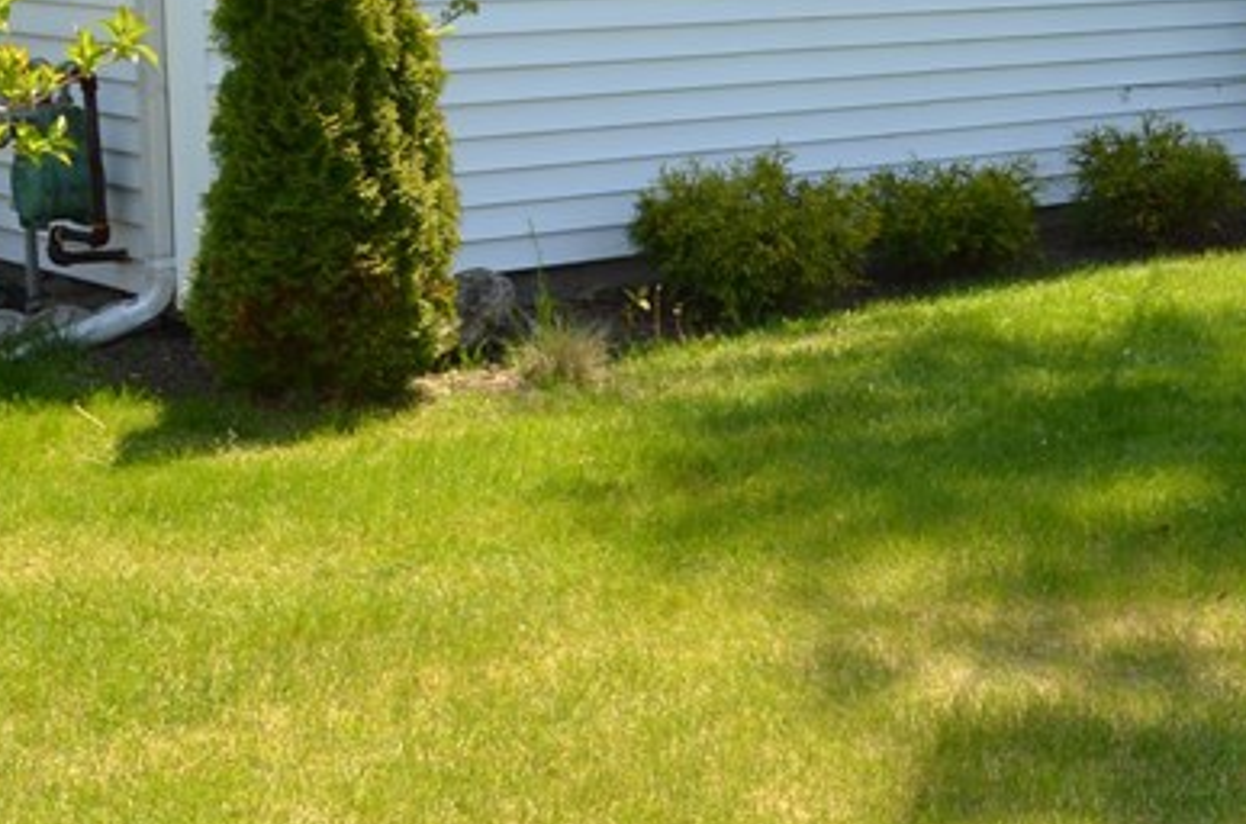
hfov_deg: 24.7
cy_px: 130
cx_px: 1396
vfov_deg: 17.7
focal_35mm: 76
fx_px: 2624
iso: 100
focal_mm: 18
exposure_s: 1/200
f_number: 6.3
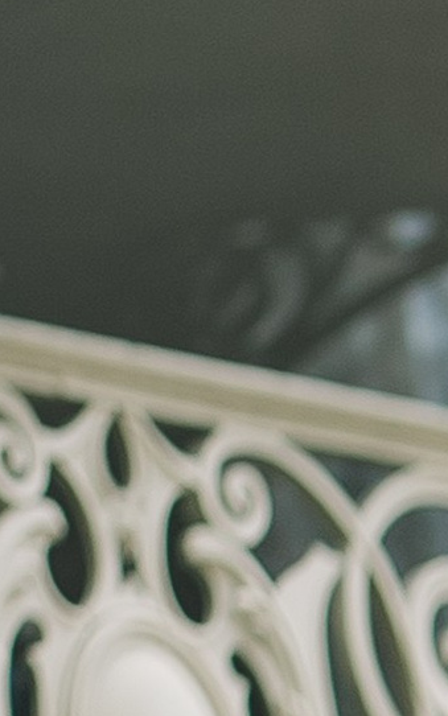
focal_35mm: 325
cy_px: 371
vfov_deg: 6.5
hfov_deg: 3.8
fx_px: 6346
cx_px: -1208
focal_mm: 30
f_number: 2.5
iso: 100
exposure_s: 1/320
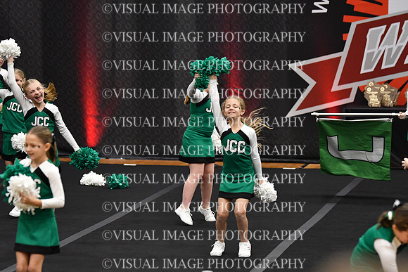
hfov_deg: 11.2
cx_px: 204
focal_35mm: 183
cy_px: 136
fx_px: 2074
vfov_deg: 7.5
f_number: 2.8
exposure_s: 1/800
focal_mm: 122
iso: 4000
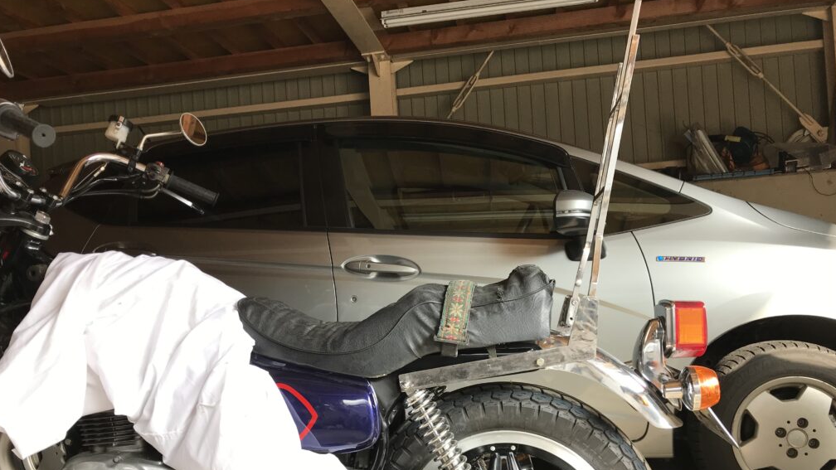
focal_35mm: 31
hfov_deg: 62.6
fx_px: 687
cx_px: 417
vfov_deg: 37.5
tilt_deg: +1.1
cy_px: 294
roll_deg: +3.1
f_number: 1.8
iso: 32
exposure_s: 1/93
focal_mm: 3.99
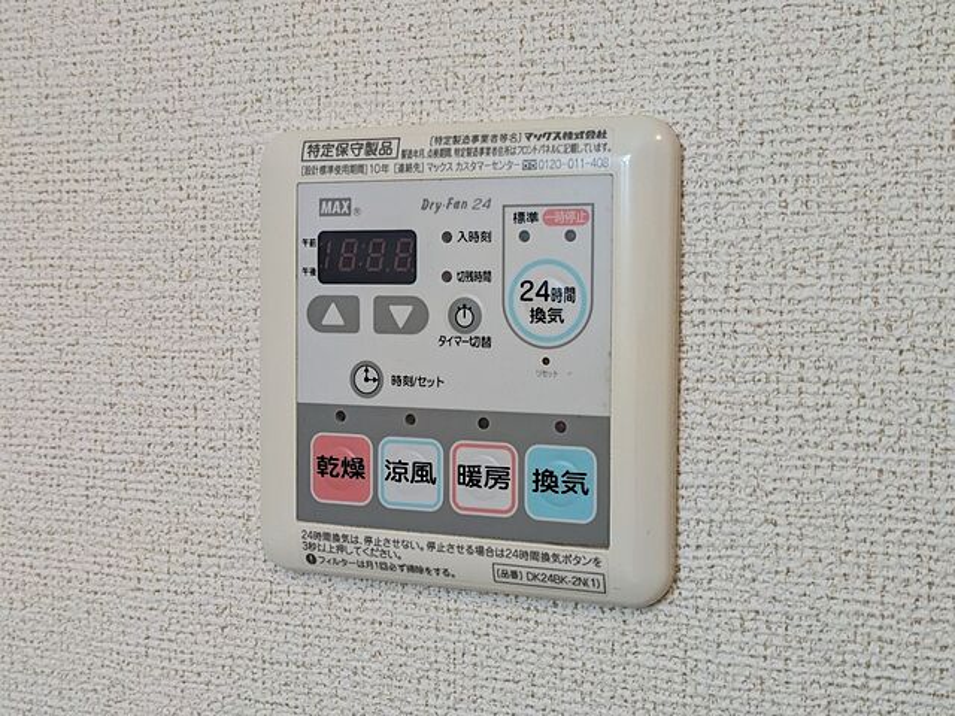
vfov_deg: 28.6
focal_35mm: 51
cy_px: 358
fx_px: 1407
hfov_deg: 37.5
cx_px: 478
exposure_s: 1/120
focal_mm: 5.43
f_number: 1.89
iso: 59
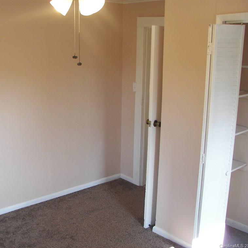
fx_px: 349
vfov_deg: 39.2
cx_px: 89
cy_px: 123
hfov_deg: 38.8
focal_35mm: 43
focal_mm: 6
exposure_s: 1/30
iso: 64
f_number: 2.8
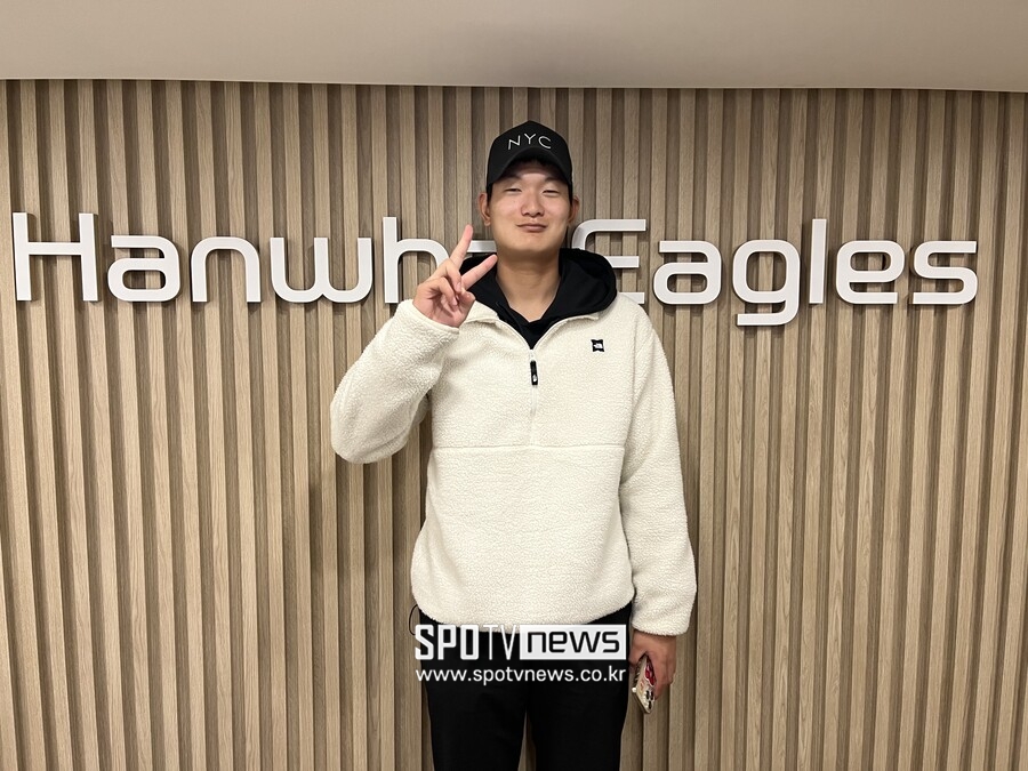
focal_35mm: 26
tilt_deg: -6.5
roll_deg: -0.1
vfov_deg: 53.1
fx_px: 772
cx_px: 514
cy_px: 386
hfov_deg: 67.3
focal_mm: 5.1
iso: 160
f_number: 1.6
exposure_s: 1/60
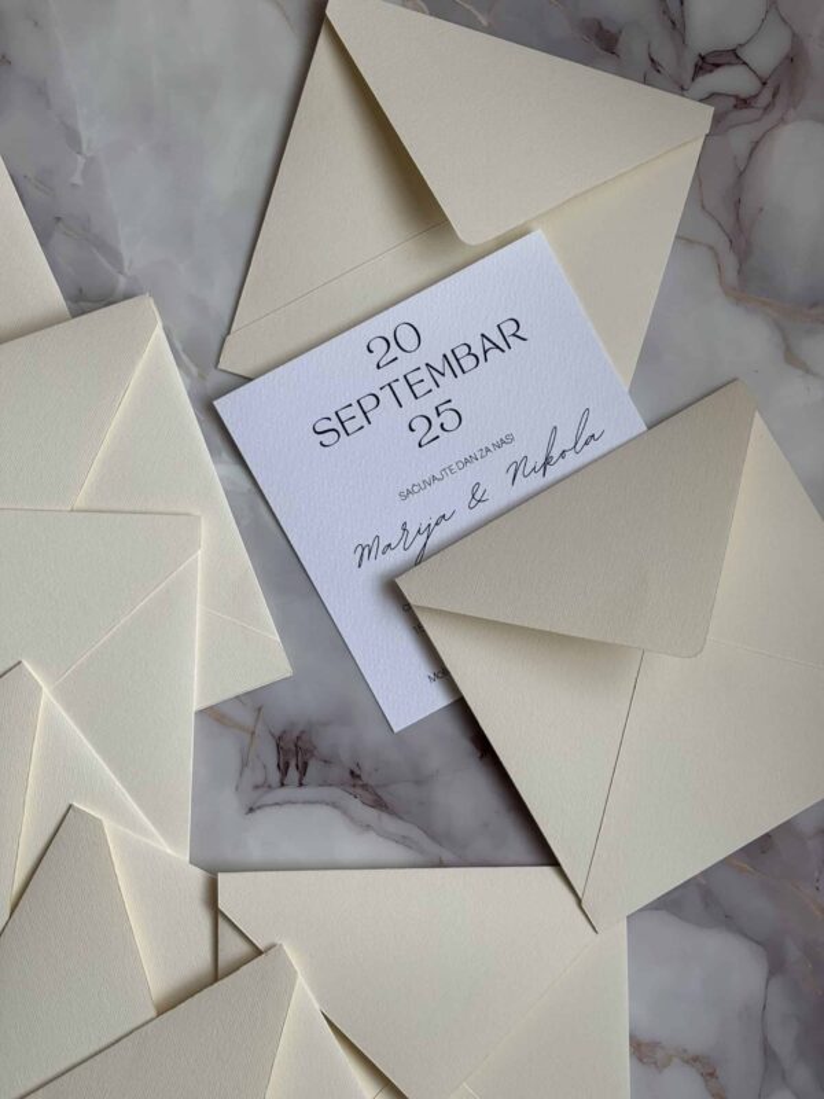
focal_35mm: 52
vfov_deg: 36.8
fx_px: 1650
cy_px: 550
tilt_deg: -85.5
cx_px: 412
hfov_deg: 28.0
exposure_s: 1/121
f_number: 1.6
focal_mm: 5.96
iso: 32
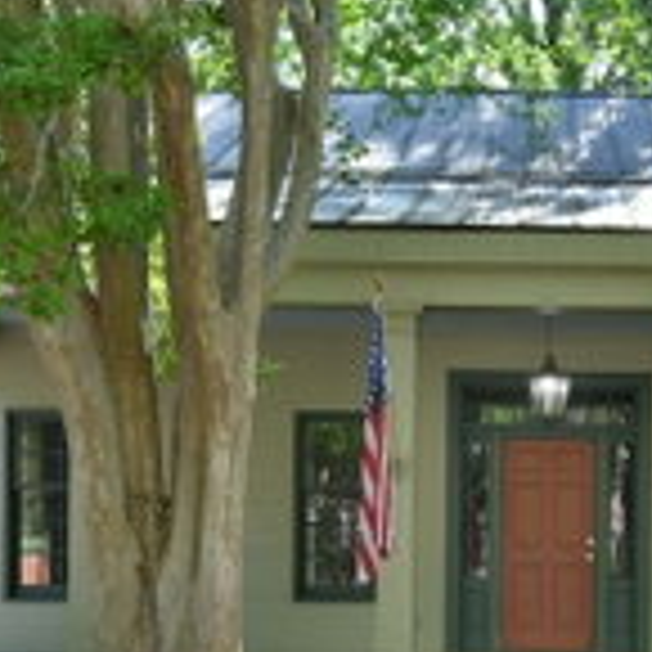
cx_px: 567
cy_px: 542
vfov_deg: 30.7
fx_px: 1151
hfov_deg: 30.5
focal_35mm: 54
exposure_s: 1/50
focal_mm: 12
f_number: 11
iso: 400
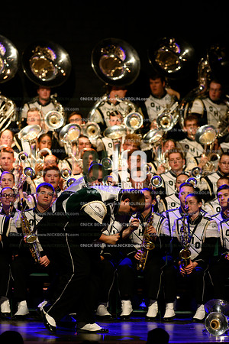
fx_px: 2862
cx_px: 114
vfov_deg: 6.9
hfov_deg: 4.6
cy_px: 172
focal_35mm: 300
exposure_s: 1/500
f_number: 4
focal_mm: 300
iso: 6400
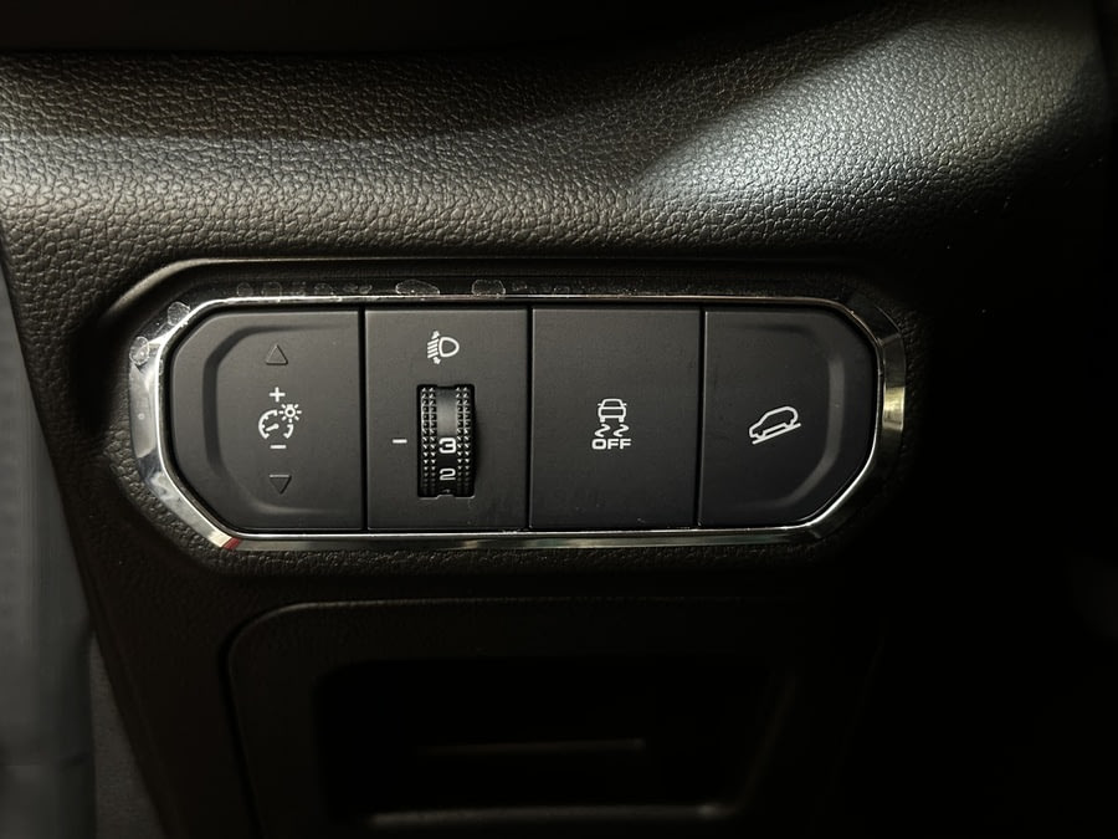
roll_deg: -0.8
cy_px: 420
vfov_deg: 30.3
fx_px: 1550
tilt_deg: -13.5
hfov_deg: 39.7
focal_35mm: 48
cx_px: 559
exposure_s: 1/17
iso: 1250
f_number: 1.78
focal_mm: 6.86
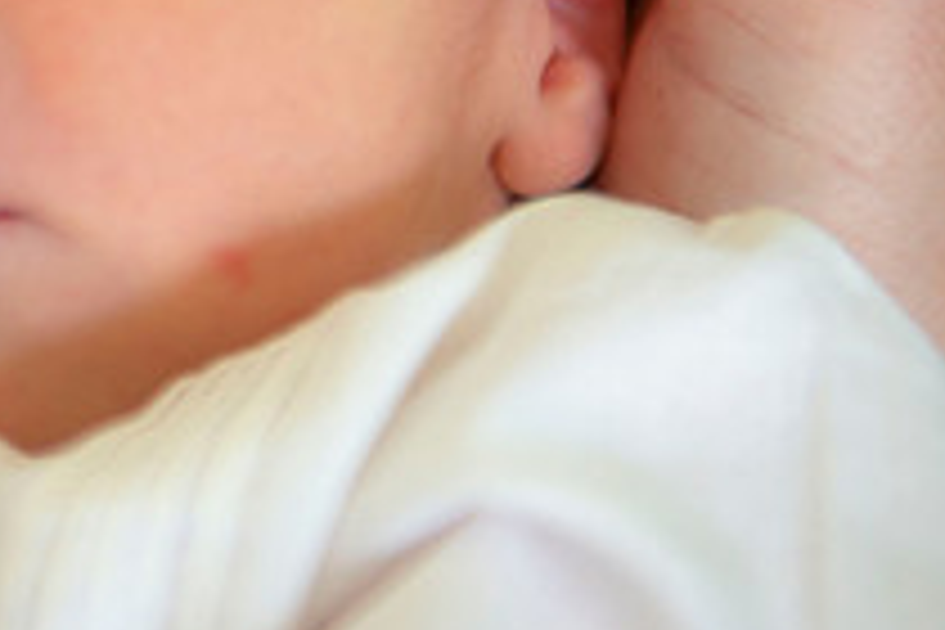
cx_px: -198
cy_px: -94
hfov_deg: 10.5
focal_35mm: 193
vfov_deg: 7.1
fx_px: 5066
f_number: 2.8
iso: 320
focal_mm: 70
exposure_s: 1/160
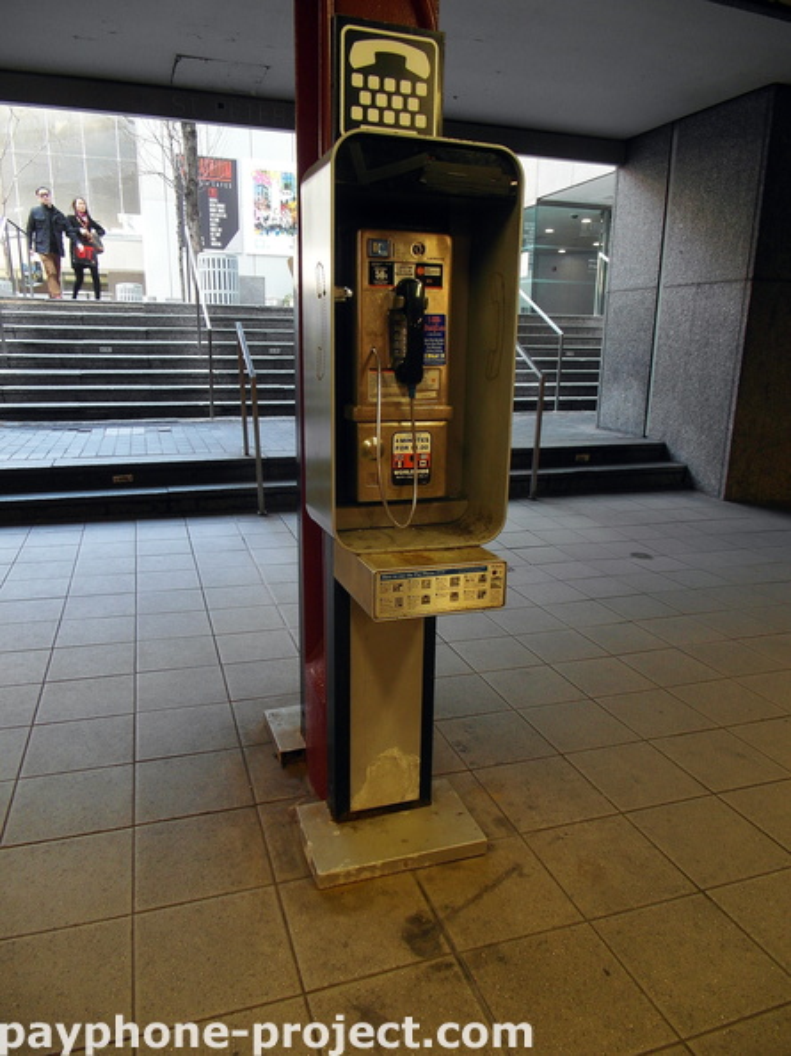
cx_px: 396
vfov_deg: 73.9
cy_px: 528
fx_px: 701
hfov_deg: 58.8
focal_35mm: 23
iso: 120
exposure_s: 1/45
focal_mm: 4.1
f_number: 2.8
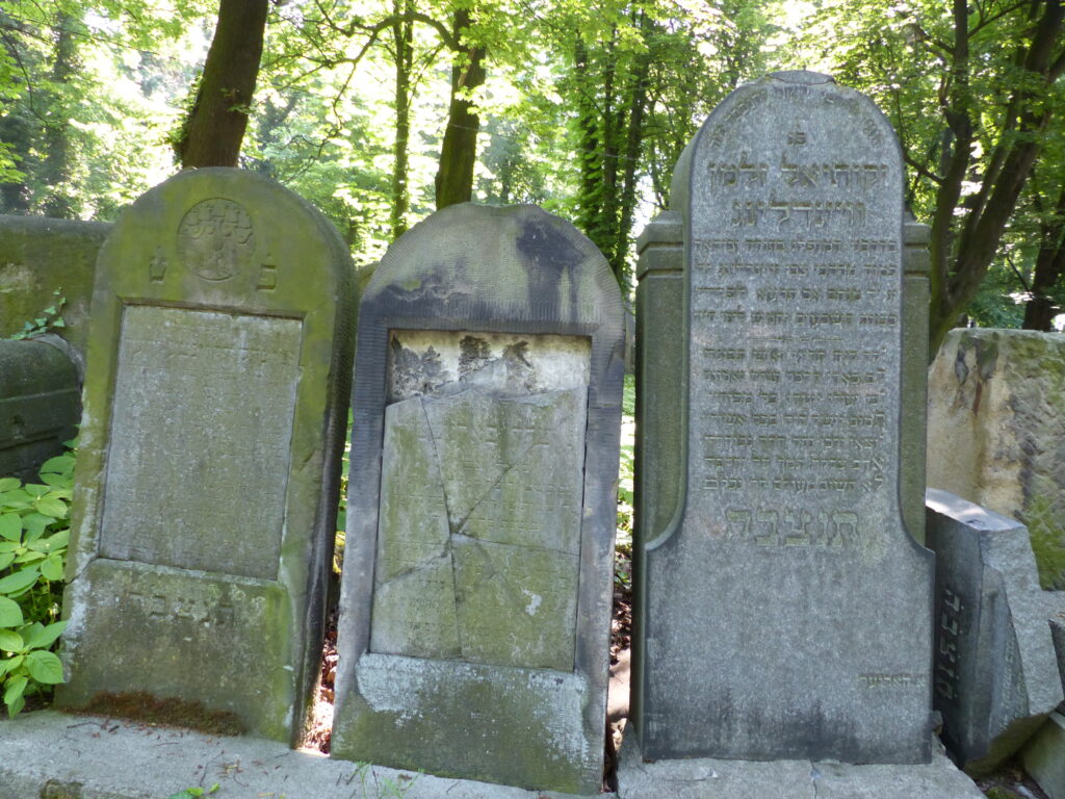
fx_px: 769
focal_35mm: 25
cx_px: 532
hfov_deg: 69.4
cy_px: 400
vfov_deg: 54.9
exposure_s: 1/60
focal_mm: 4.5
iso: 250
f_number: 2.8
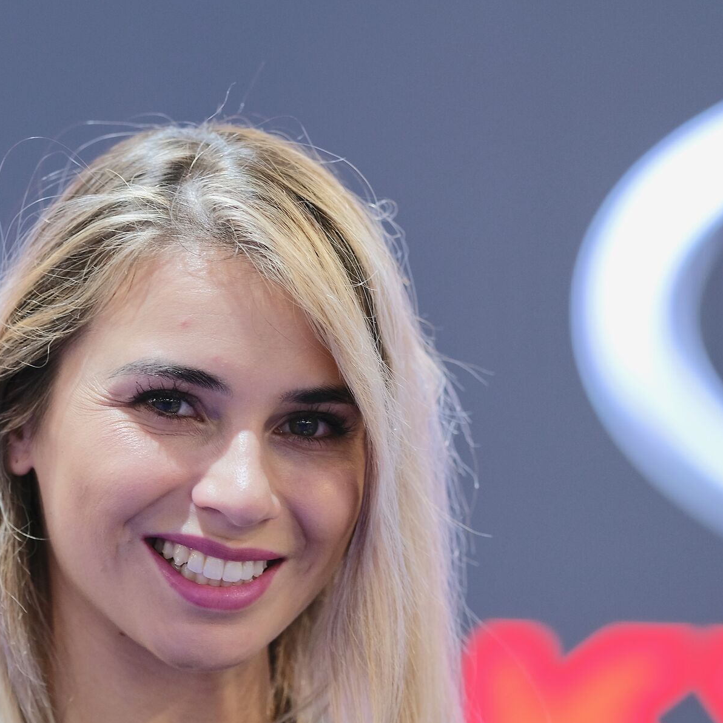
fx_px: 5459
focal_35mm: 231
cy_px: 412
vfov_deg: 7.6
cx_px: 172
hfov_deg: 7.6
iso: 400
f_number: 2
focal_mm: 90
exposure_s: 1/125
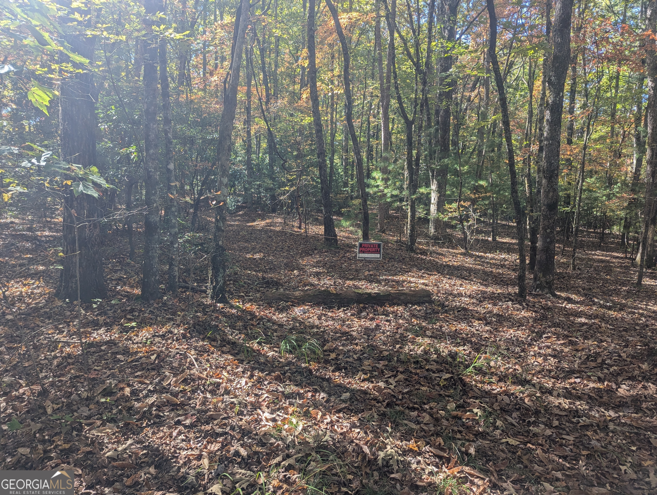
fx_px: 456
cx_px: 328
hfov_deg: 71.5
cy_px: 248
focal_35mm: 24
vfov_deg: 56.9
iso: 41
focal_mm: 6.81
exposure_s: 1/129
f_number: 1.85
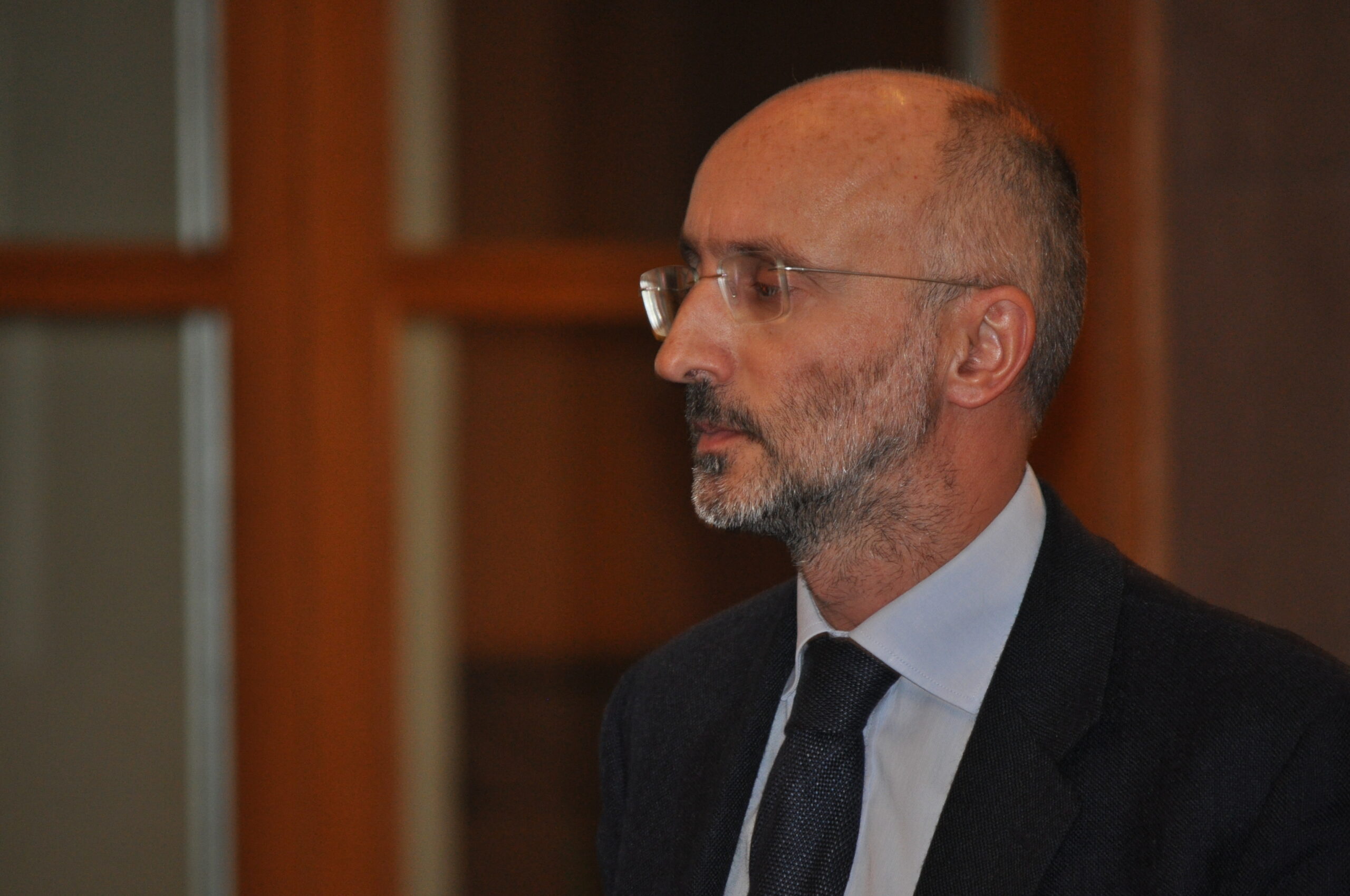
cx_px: 675
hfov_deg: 6.9
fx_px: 11236
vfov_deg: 4.6
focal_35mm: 300
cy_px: 448
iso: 800
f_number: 5.6
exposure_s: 1/60
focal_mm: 200
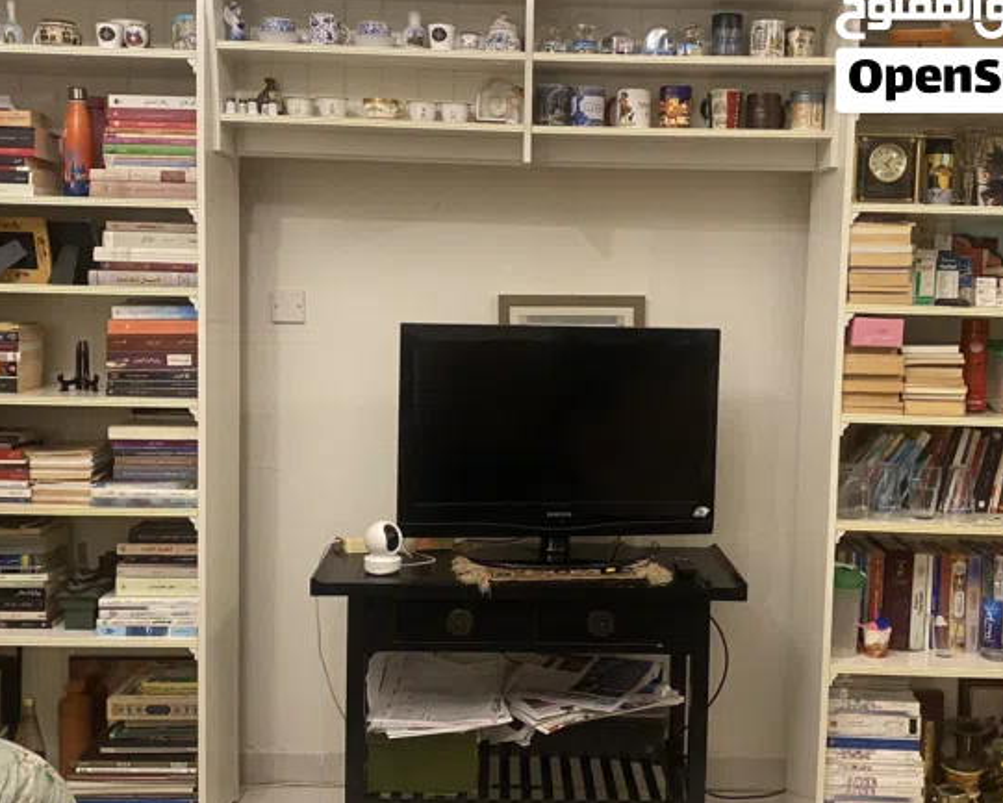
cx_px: 556
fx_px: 891
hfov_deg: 58.6
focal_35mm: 30
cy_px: 380
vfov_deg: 48.5
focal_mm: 4.25
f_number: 1.8
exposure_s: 1/33
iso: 400
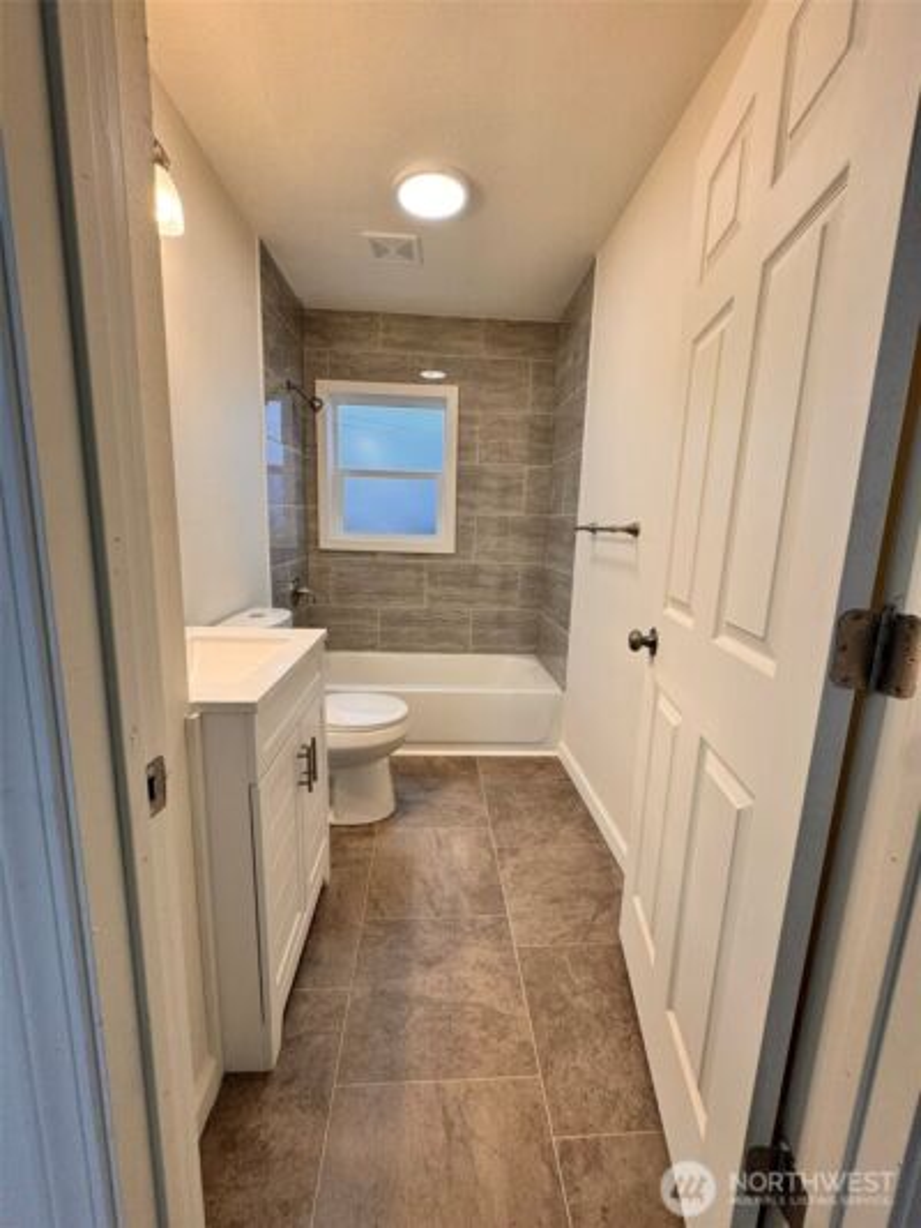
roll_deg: -2.1
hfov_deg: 85.7
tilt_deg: -11.3
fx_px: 496
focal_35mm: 14
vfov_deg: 102.1
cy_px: 614
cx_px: 460
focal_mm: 2.22
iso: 100
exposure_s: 1/120
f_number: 2.2
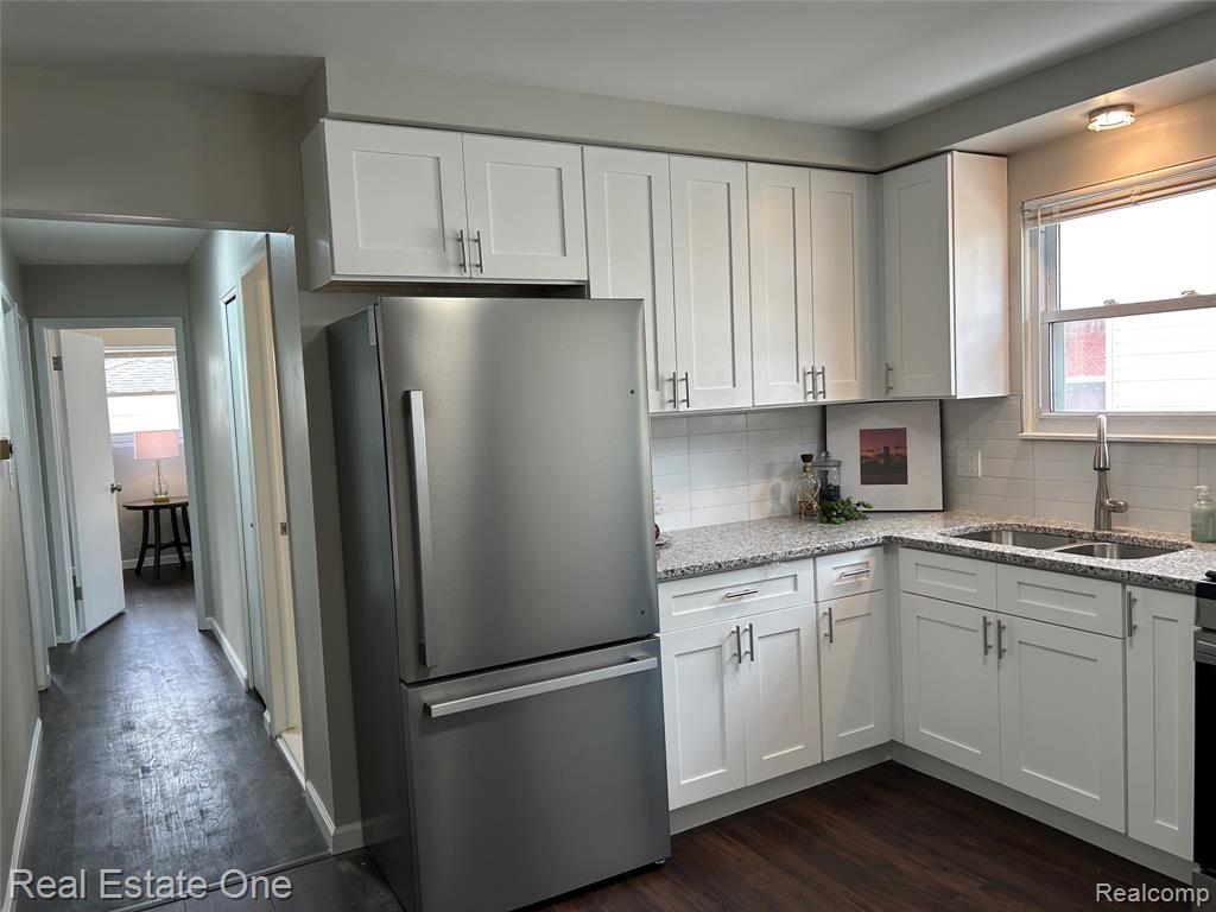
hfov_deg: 67.3
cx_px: 608
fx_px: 913
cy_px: 456
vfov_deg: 53.1
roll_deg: +2.8
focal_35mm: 26
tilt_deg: -4.7
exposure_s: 1/120
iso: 64
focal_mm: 5.7
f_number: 1.5
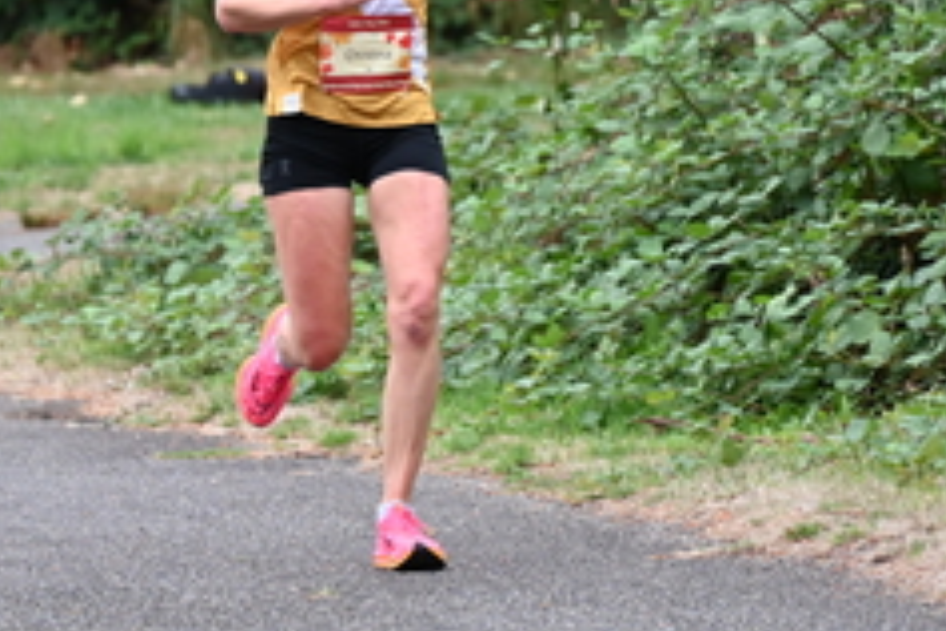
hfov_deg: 4.4
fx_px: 12218
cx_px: 343
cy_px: 30
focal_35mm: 465
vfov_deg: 3.0
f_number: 6.3
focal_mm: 200
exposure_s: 1/250
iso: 1600
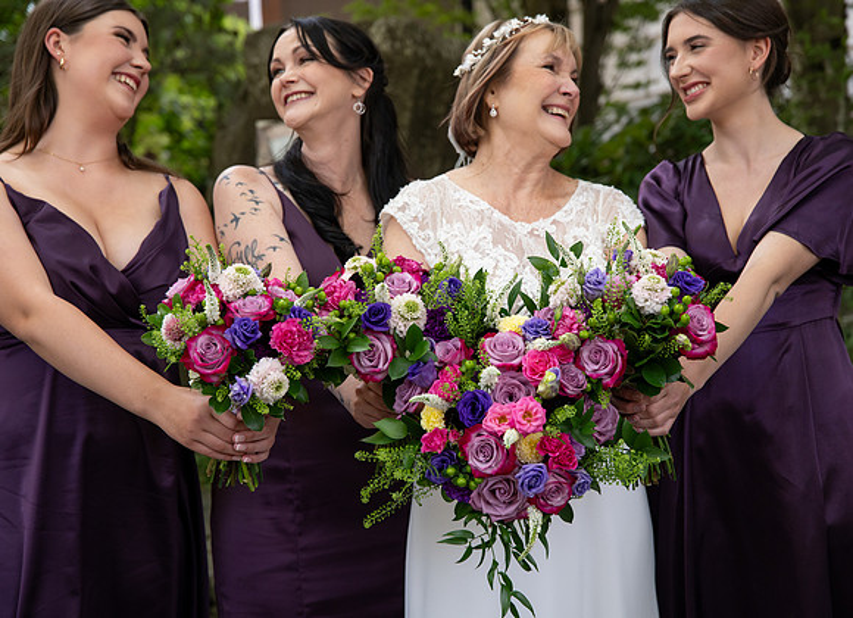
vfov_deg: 19.5
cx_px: 463
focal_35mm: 74
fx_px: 1802
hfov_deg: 26.6
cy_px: 309
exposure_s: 1/400
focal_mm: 70
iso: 1250
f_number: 4.5
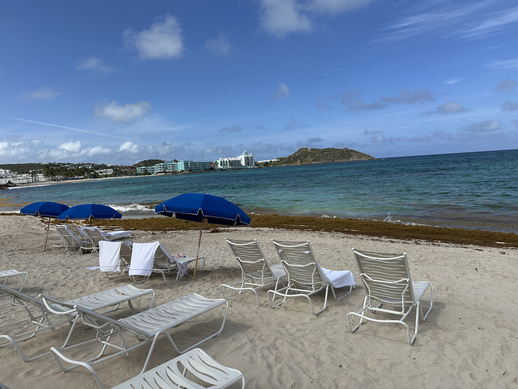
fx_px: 359
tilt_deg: -4.7
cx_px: 259
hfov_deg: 71.6
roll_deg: +3.6
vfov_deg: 56.8
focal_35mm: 24
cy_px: 194
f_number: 1.78
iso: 80
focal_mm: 6.86
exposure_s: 1/8197
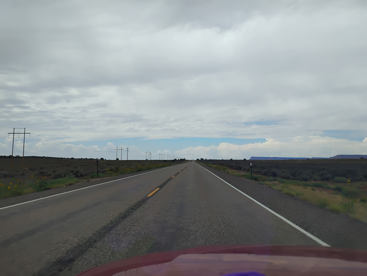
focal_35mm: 28
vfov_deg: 49.8
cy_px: 138
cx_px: 184
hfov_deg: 63.4
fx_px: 297
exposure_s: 1/709
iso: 100
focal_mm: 4.26
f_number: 1.8
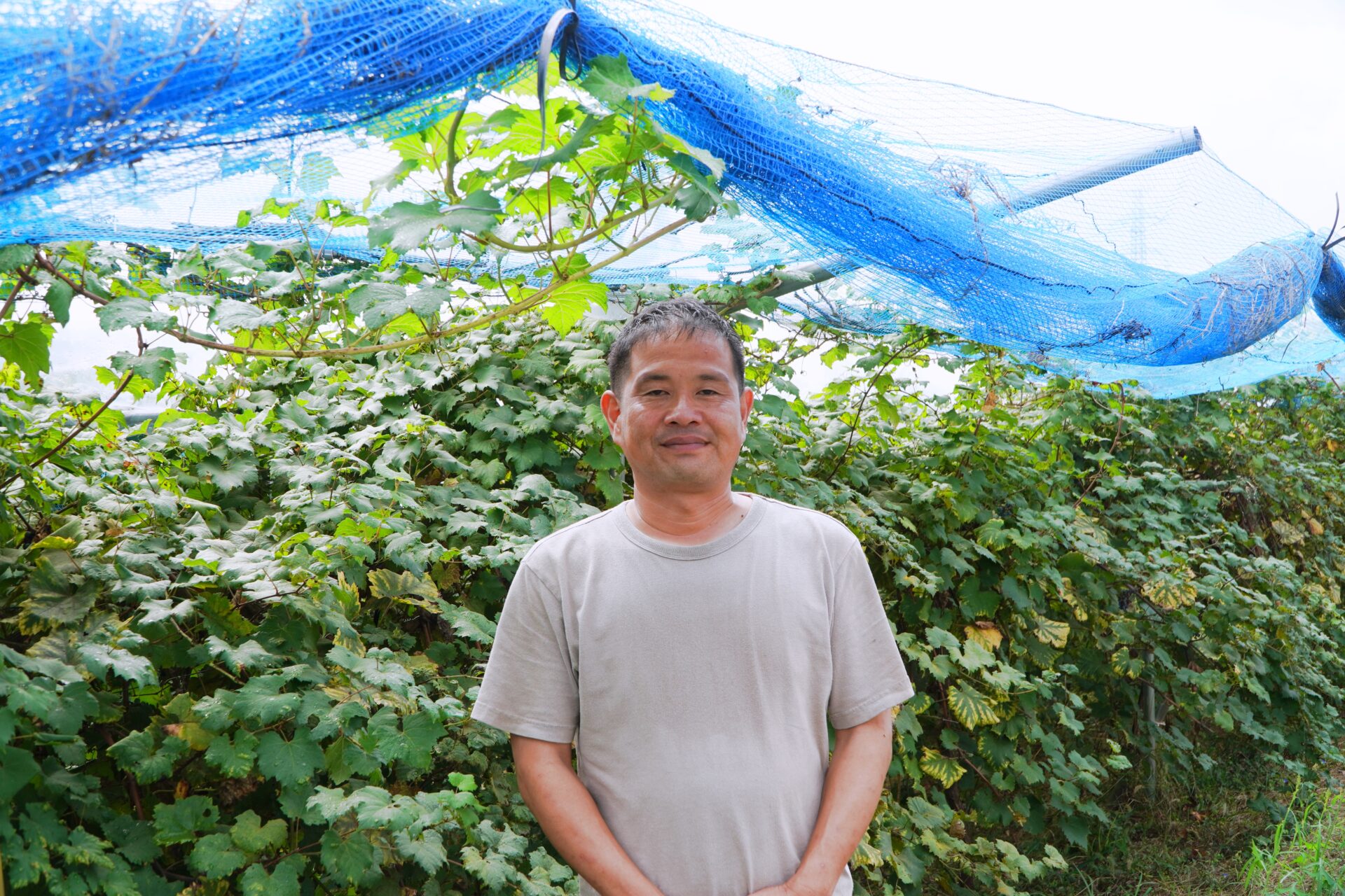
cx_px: 672
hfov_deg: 53.1
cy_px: 448
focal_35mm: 36
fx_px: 1345
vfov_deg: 36.9
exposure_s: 1/160
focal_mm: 24
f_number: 6.3
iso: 100
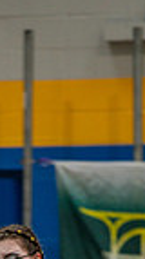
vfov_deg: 3.3
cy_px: 398
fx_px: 4530
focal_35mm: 660
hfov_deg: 1.8
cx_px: -5
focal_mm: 200
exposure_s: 1/500
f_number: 4
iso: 1400
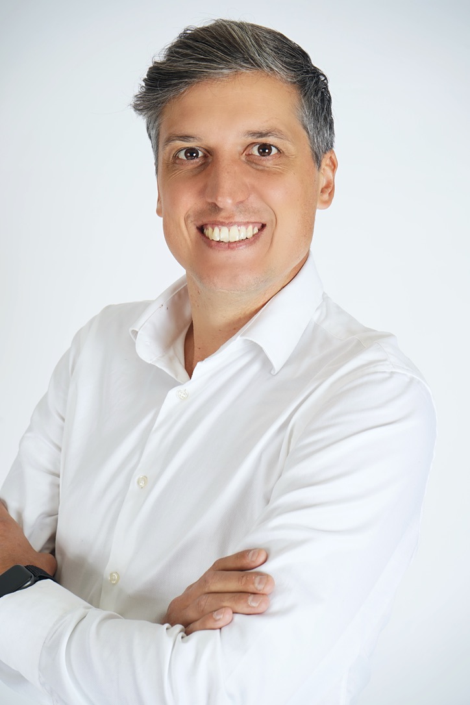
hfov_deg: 24.2
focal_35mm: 56
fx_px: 1097
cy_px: 352
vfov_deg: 35.6
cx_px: 235
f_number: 9
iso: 100
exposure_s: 1/125
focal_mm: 56
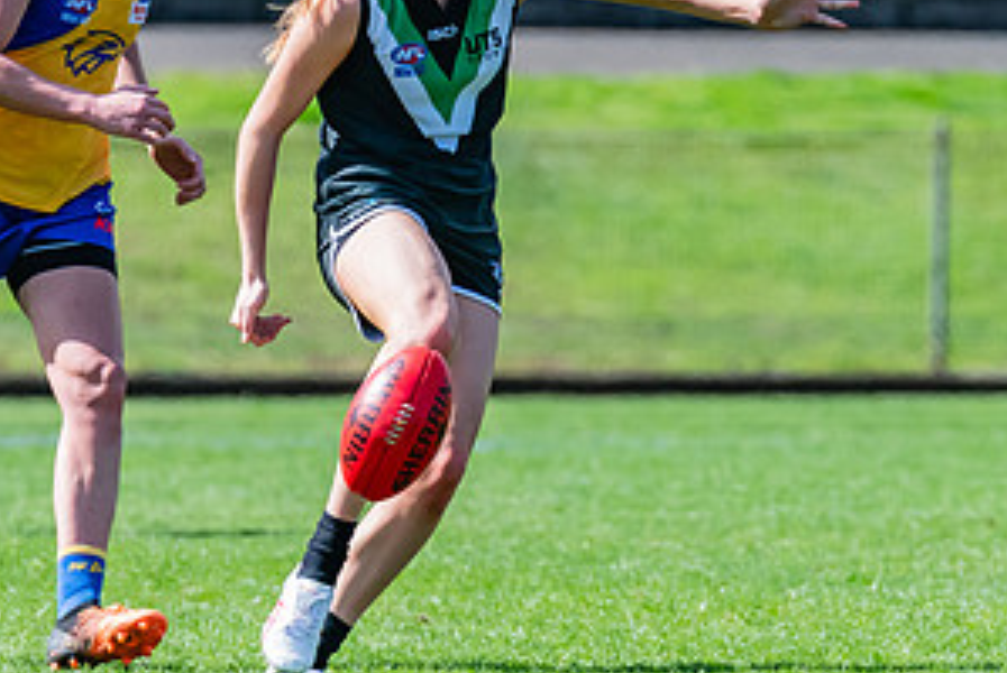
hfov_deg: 1.7
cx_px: 478
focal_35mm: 1197
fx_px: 33515
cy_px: 293
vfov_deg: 1.2
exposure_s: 1/1600
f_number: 7.1
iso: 800
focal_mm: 420
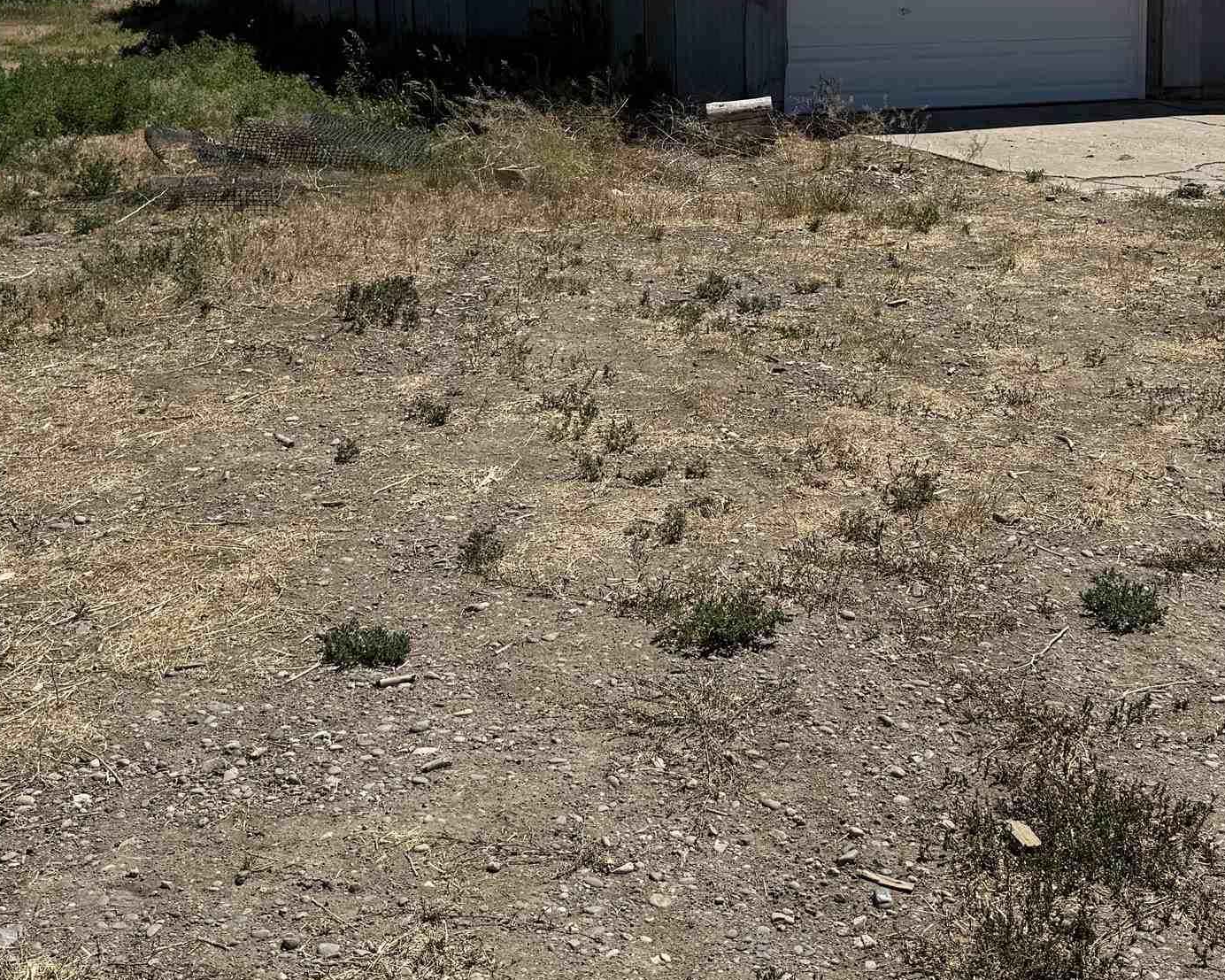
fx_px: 1885
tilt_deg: -6.4
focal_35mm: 52
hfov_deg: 35.9
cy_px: 120
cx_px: 699
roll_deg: -0.1
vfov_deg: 28.2
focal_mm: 6.76
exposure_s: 1/7353
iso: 80
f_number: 1.78
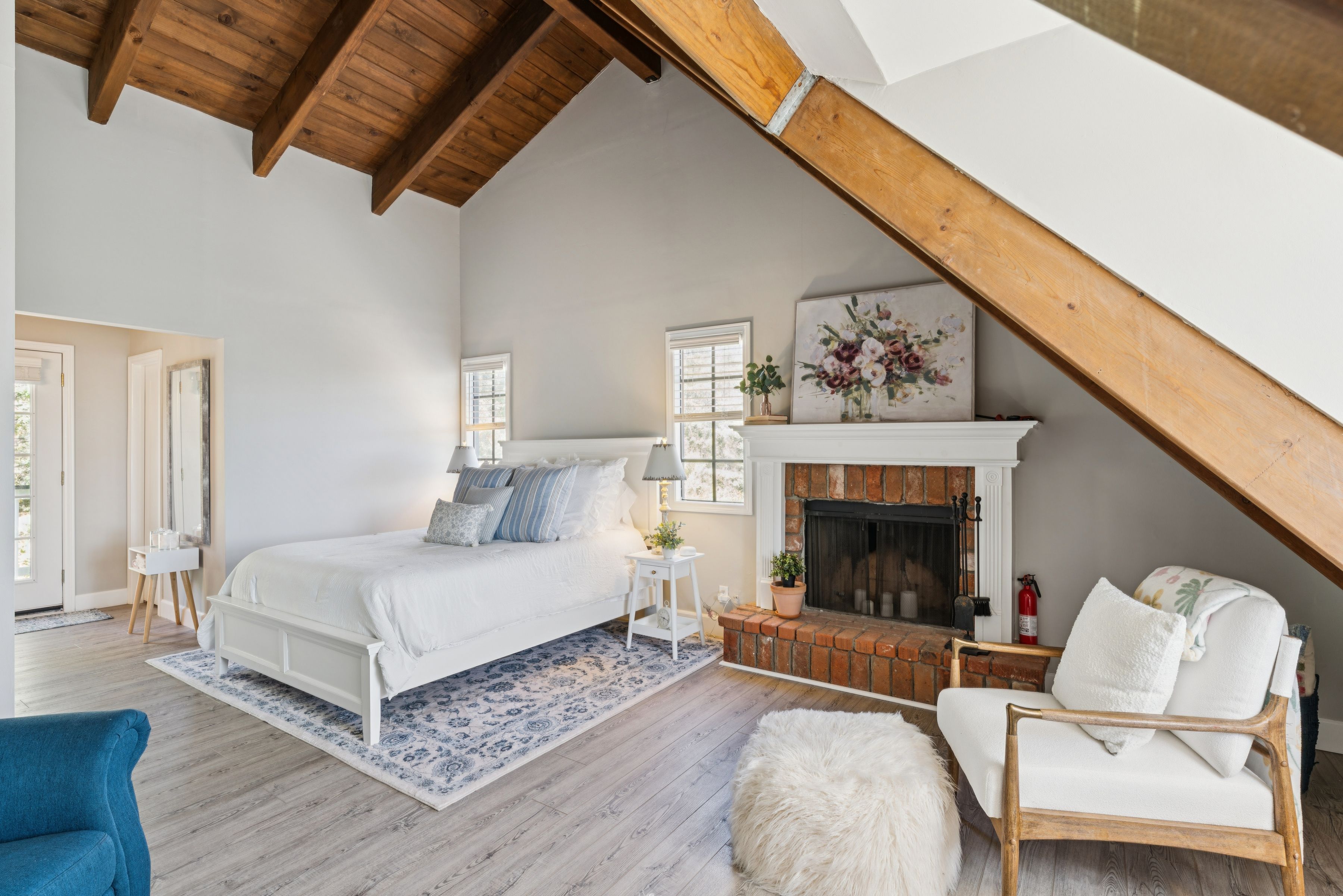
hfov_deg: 93.9
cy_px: 448
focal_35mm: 17
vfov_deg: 71.1
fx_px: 627
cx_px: 672
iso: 100
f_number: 13
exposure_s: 1
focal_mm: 16.8
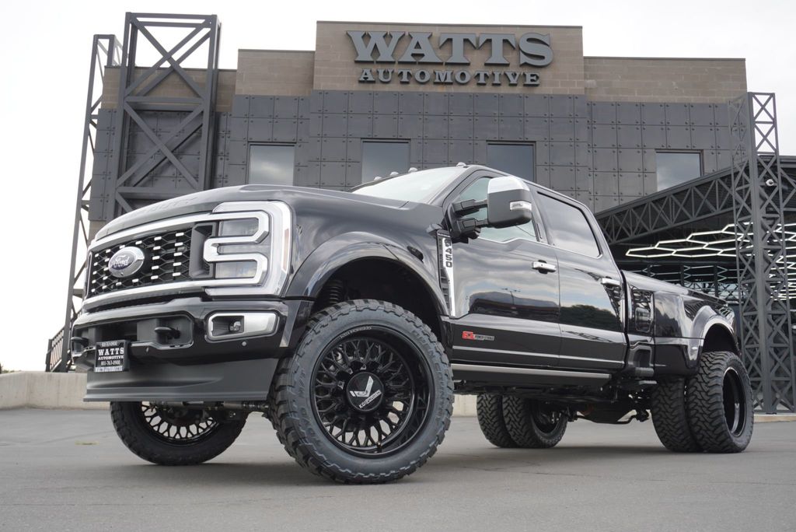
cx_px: 398
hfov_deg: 53.1
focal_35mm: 36
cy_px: 266
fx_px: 796
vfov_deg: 36.9
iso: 100
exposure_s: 1/80
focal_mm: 24
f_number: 5
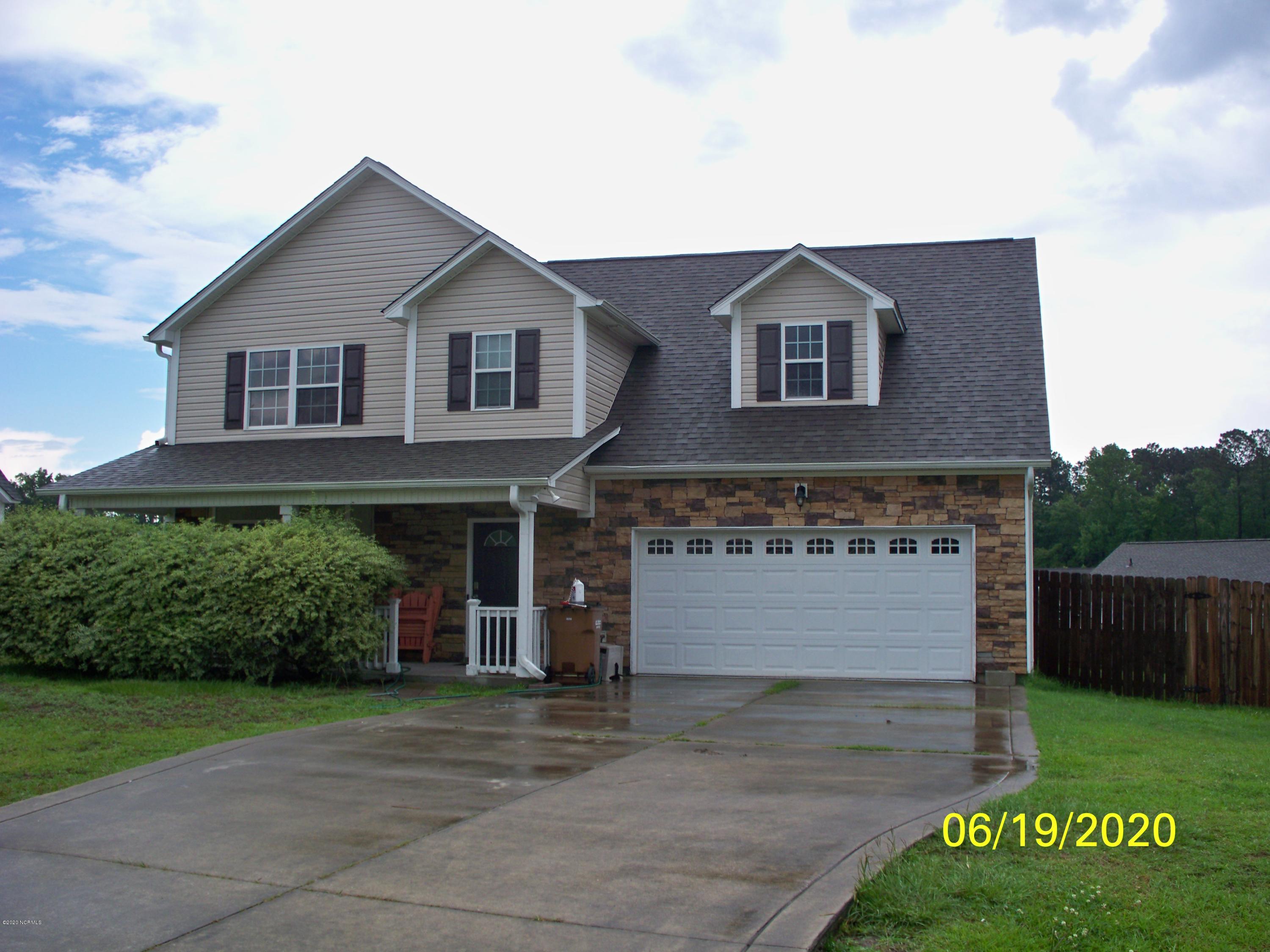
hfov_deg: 52.6
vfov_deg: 40.7
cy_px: 476
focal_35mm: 35
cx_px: 635
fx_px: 1284
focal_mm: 7.54
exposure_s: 1/640
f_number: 2.8
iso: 80
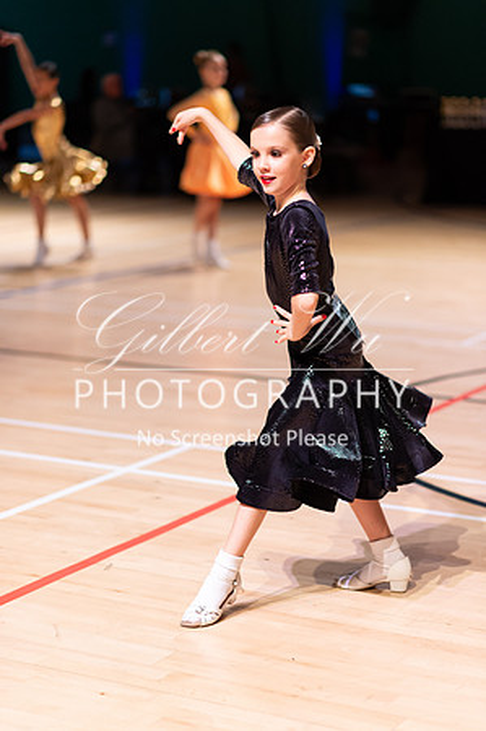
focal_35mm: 85
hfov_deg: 16.0
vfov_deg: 23.9
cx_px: 243
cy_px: 366
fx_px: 1725
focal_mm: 85
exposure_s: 1/1000
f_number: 1.8
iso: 3200
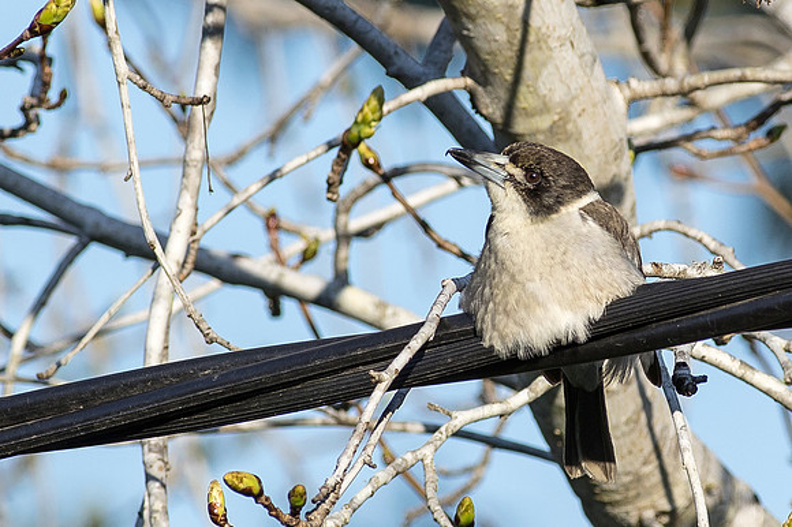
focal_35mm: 450
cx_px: 396
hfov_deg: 4.6
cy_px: 264
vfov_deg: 3.1
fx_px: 9894
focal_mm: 300
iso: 100
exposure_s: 1/500
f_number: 4.5
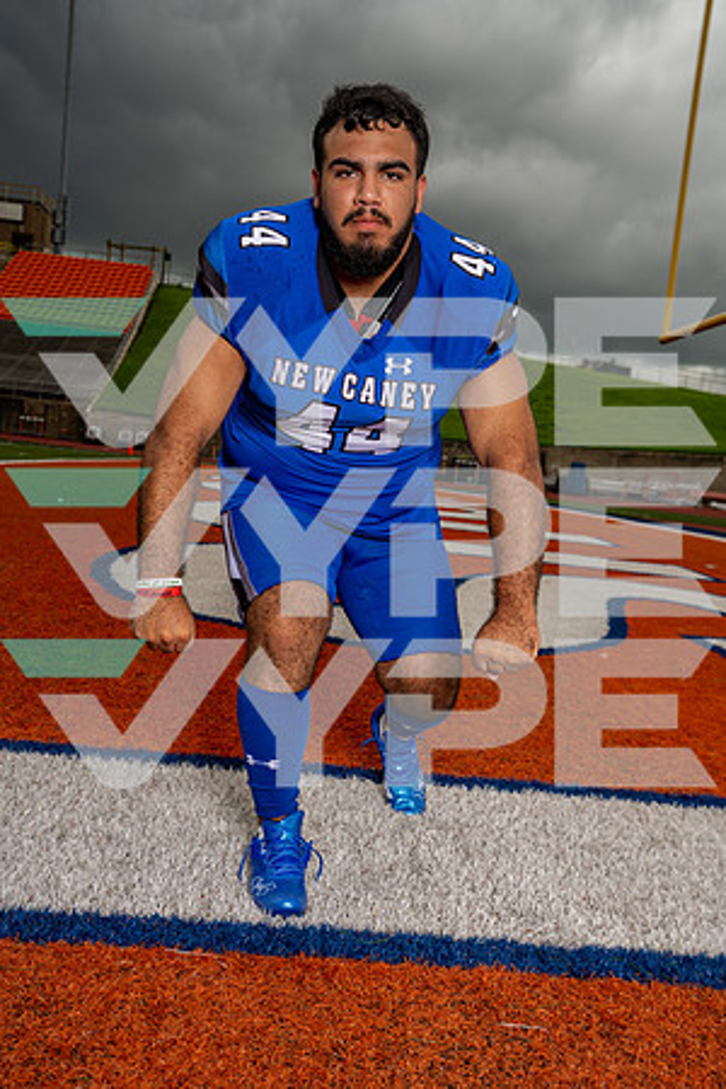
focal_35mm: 39
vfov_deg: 49.6
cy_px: 544
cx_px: 363
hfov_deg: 34.2
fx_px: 1180
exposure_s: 1/250
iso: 100
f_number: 5.6
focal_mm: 39
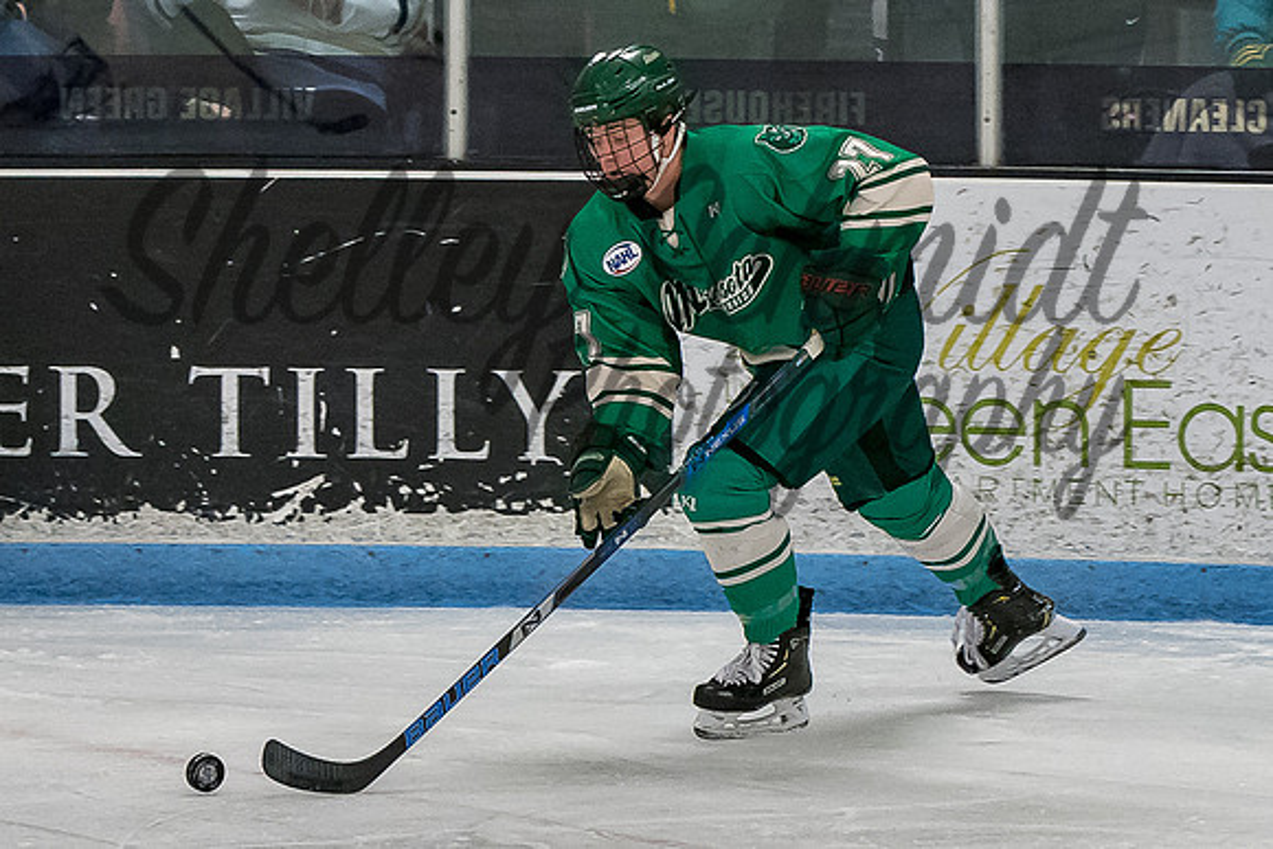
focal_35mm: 355
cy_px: 319
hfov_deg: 5.8
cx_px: 717
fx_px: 12572
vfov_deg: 3.9
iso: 2000
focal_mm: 95
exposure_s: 1/800
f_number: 4
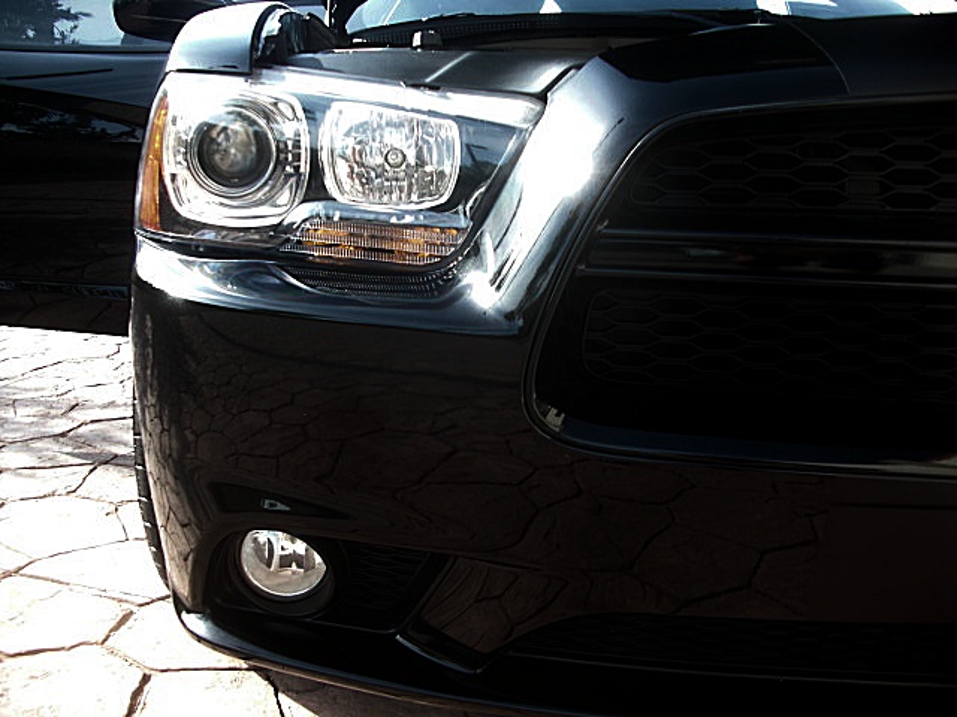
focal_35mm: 36
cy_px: 358
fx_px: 995
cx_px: 478
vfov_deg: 39.7
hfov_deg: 51.4
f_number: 2.8
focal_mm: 6.3
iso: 50
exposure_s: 1/125
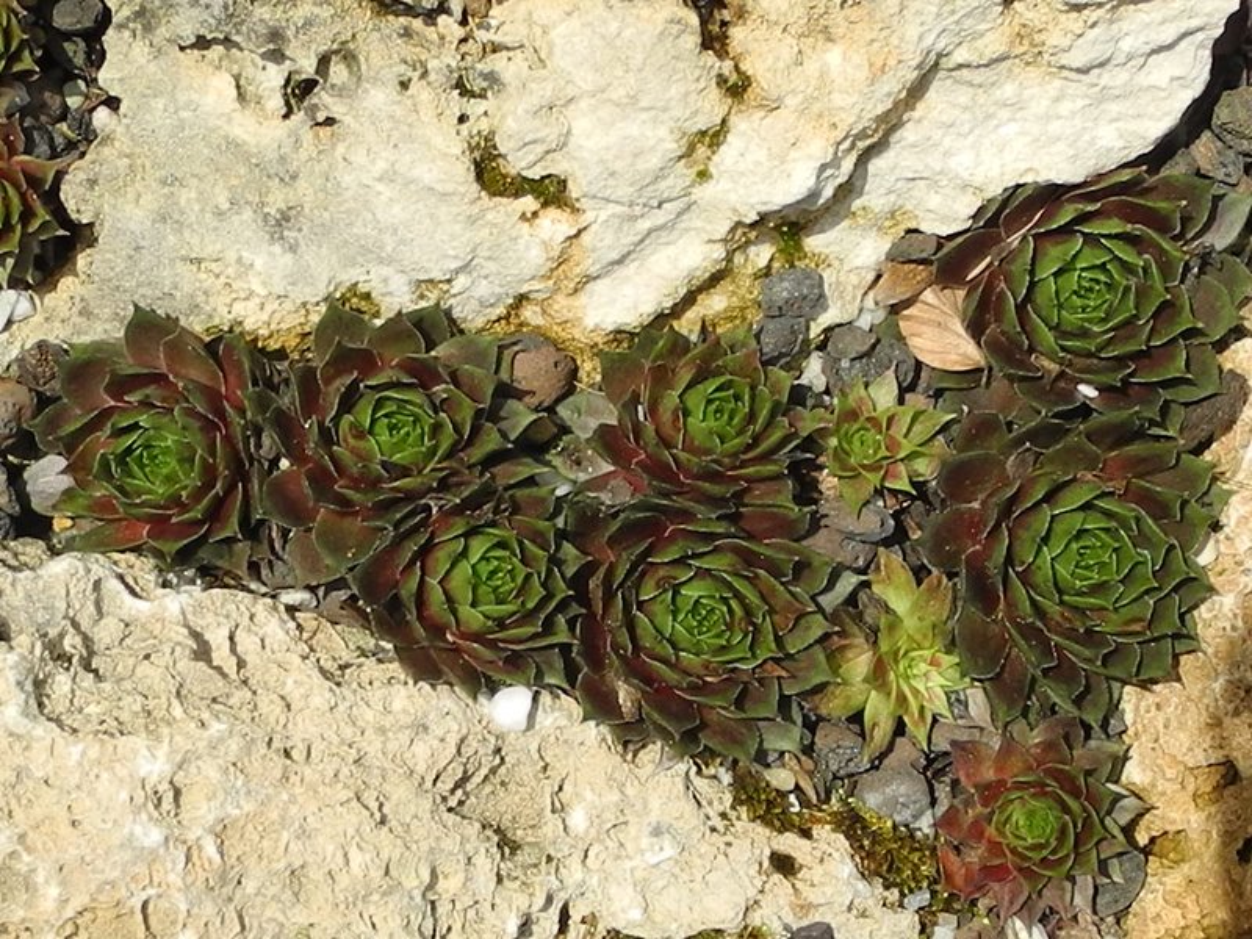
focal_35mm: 28
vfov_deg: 49.7
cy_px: 470
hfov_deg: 63.4
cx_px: 626
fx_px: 1013
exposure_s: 1/1000
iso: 100
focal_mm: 6
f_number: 3.5
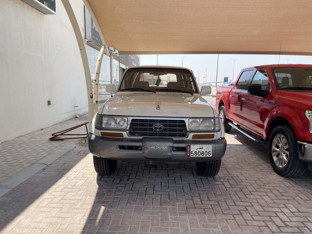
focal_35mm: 26
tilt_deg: -10.9
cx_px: 156
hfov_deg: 67.3
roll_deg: +2.6
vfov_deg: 53.1
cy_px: 117
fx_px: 234
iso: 32
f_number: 1.6
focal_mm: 4.2
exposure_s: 1/2817
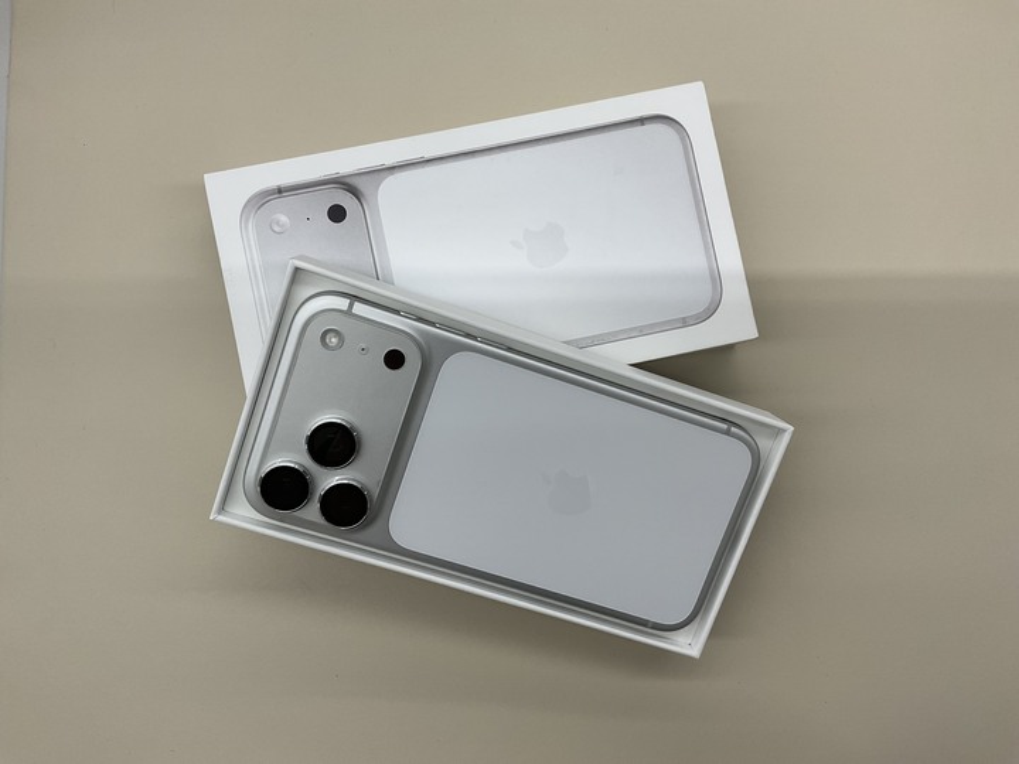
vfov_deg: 48.2
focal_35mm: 29
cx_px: 510
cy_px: 382
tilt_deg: -85.2
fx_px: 854
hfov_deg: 61.7
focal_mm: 3
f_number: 1.8
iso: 32
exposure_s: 1/100
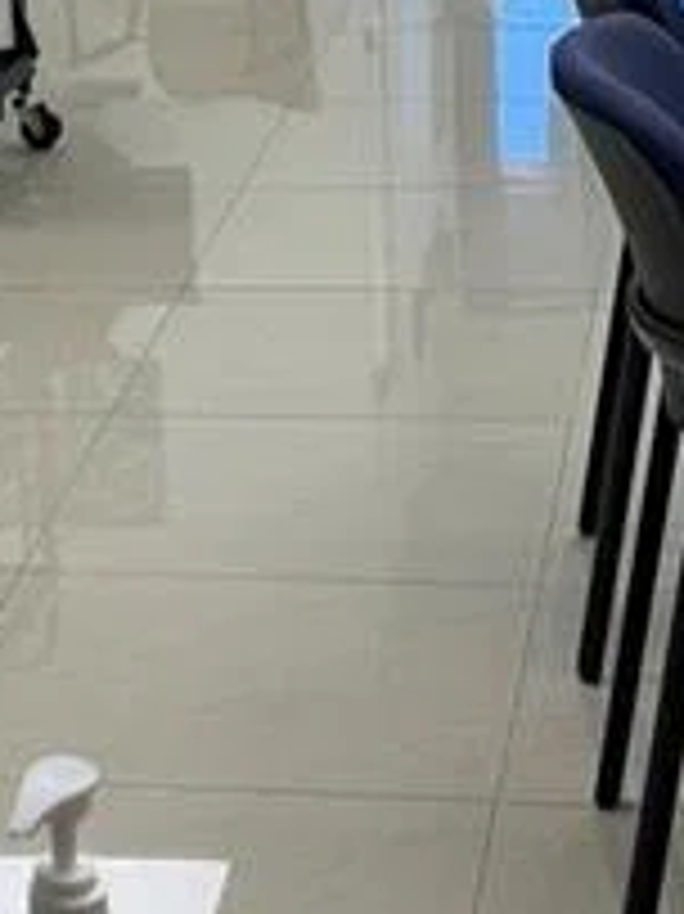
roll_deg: +3.9
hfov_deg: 10.2
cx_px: -166
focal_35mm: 142
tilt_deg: -11.3
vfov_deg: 13.7
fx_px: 3745
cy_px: 18
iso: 80
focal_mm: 6.76
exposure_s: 1/175
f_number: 1.78
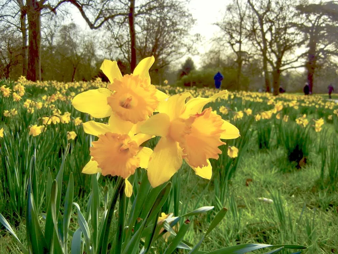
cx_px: 169
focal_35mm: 39
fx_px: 381
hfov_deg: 47.9
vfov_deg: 36.8
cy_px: 127
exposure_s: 1/785
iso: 160
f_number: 3.7
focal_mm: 7.1
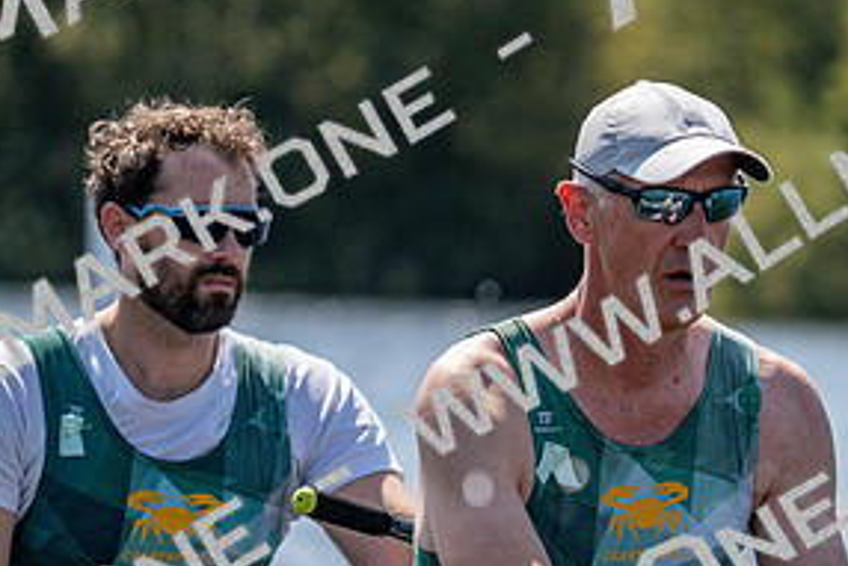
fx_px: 15177
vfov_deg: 2.1
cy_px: 464
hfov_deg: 3.2
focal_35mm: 644
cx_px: 765
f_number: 6.3
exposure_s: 1/2000
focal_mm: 318
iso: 320
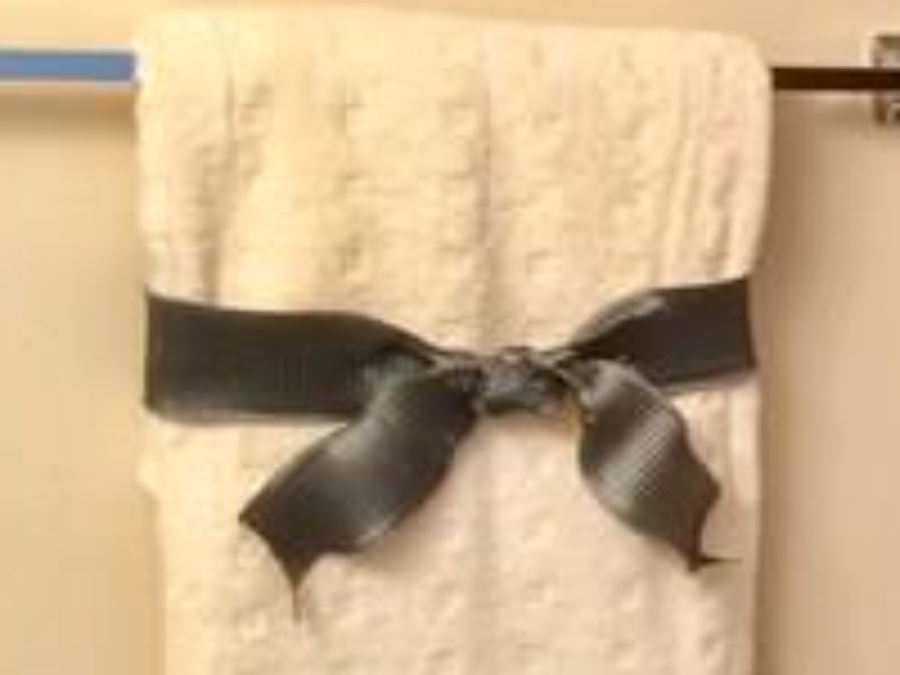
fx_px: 2418
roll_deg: -3.2
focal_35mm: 93
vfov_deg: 15.9
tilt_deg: -5.8
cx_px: 1390
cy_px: 320
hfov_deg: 18.4
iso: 40
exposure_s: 1/15
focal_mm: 4.15
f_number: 2.2
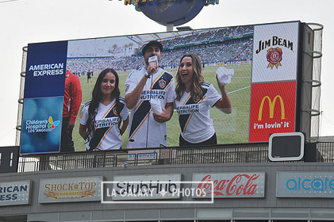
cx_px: 157
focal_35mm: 179
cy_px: 73
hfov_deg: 11.5
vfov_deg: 7.7
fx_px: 1659
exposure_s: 1/500
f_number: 11
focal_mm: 130
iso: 250
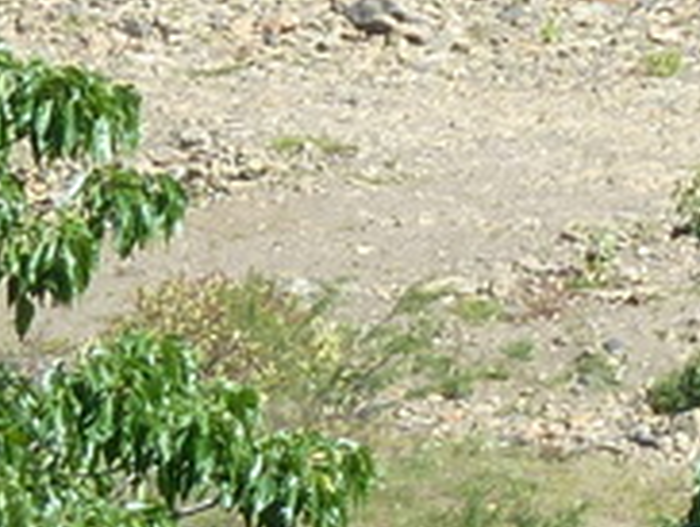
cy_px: -1023
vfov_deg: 2.3
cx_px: 1846
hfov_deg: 3.1
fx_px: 12797
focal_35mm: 632
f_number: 4.3
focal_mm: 15.8
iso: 80
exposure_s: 1/250
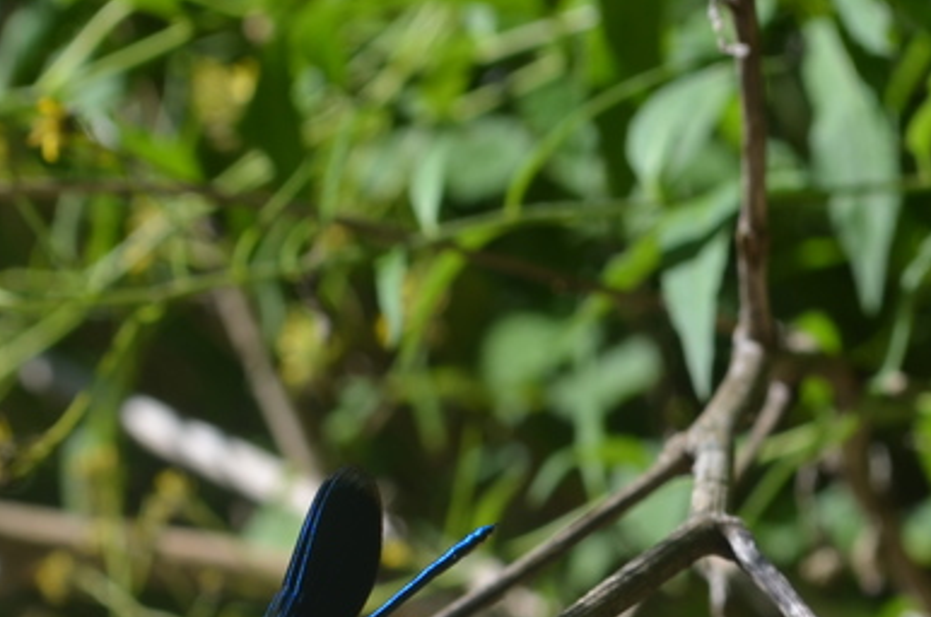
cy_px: 699
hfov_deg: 10.0
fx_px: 5325
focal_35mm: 206
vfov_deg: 6.6
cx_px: 270
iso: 100
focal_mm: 55
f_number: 8
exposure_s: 1/160
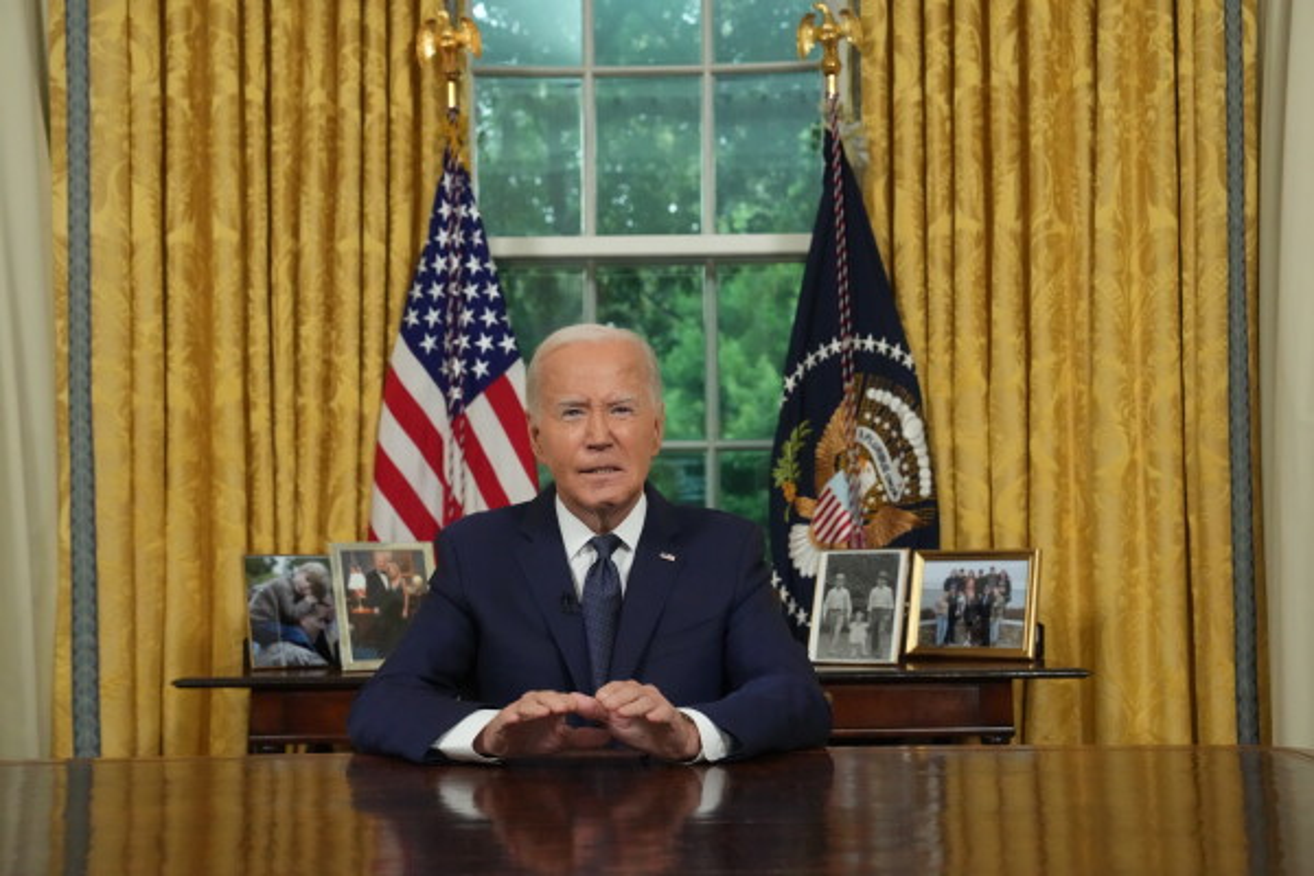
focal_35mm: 54
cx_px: 657
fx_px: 1971
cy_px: 438
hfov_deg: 36.9
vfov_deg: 25.1
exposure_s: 1/250
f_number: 5.6
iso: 8000
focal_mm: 54
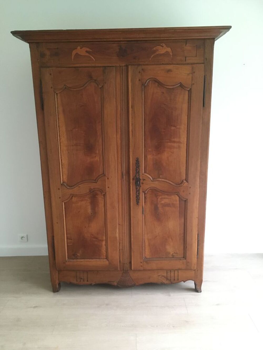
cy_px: 175
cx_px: 132
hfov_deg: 48.2
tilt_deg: -12.5
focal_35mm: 29
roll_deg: +2.0
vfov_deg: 61.7
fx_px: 294
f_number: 2.2
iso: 250
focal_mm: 4.15
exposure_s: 1/17
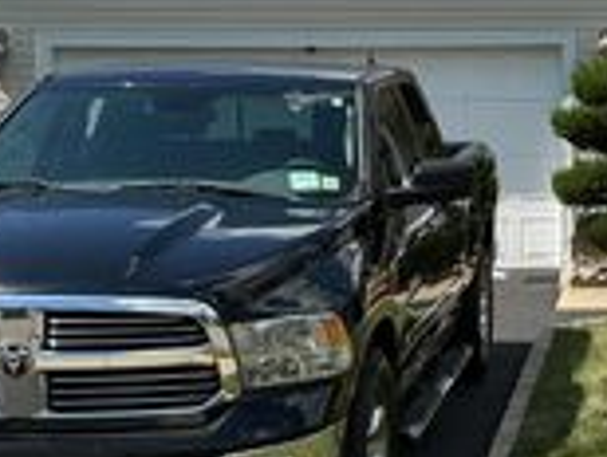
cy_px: 104
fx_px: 1651
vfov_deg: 15.7
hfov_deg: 19.2
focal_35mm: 94
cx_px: 796
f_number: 1.8
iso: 25
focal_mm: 3
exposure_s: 1/1912
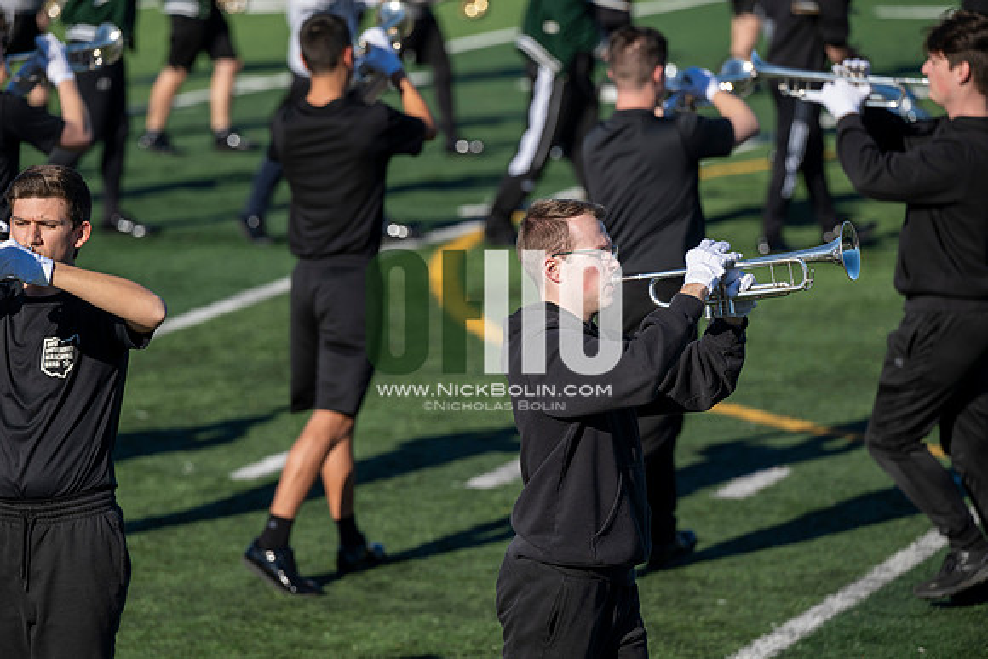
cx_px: 494
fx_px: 5490
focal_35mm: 200
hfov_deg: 10.3
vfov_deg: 6.9
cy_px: 330
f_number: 4
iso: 160
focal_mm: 200
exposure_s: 1/2000
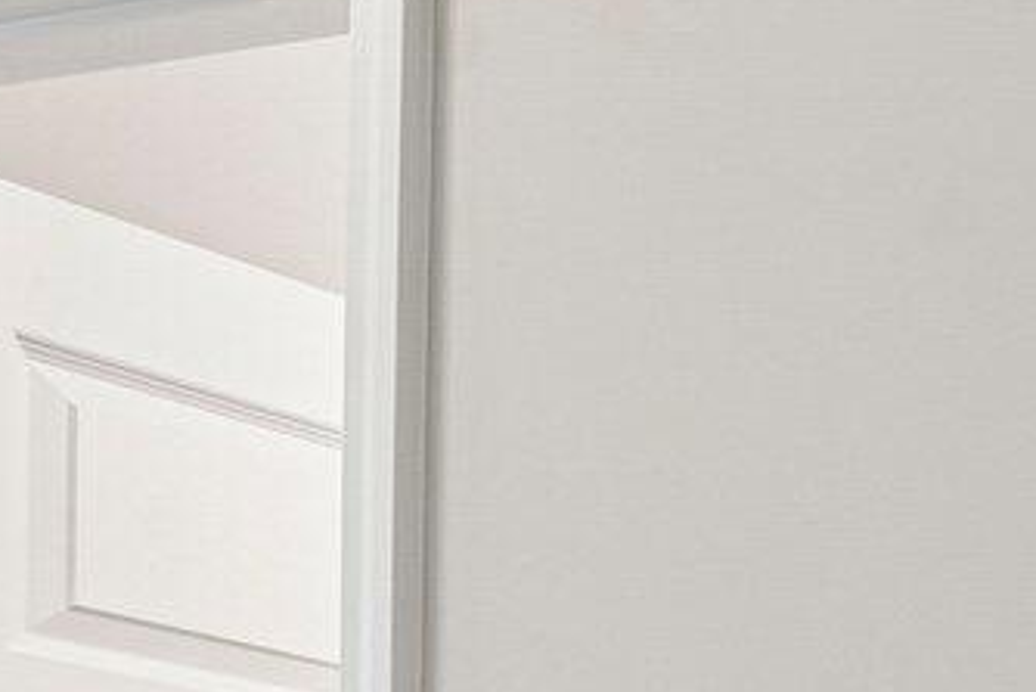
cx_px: 2531
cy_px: 1376
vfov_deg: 13.0
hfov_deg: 14.3
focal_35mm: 92
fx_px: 2649
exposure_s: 1/3.33
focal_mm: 15
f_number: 9
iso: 200
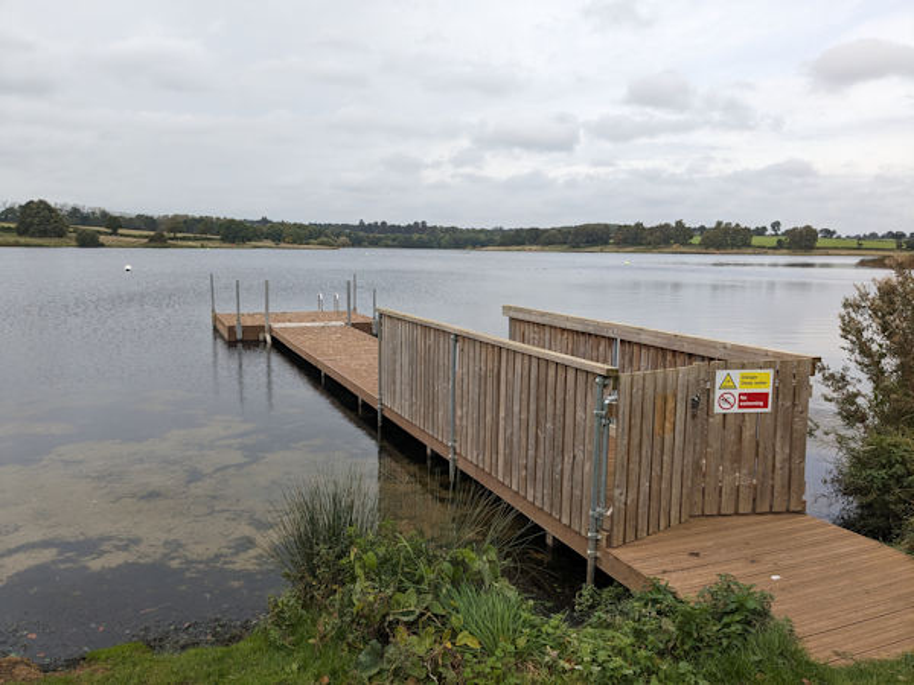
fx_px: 713
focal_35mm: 27
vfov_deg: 51.4
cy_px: 342
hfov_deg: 65.3
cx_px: 457
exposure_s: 1/1462
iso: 73
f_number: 1.73
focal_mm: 4.38
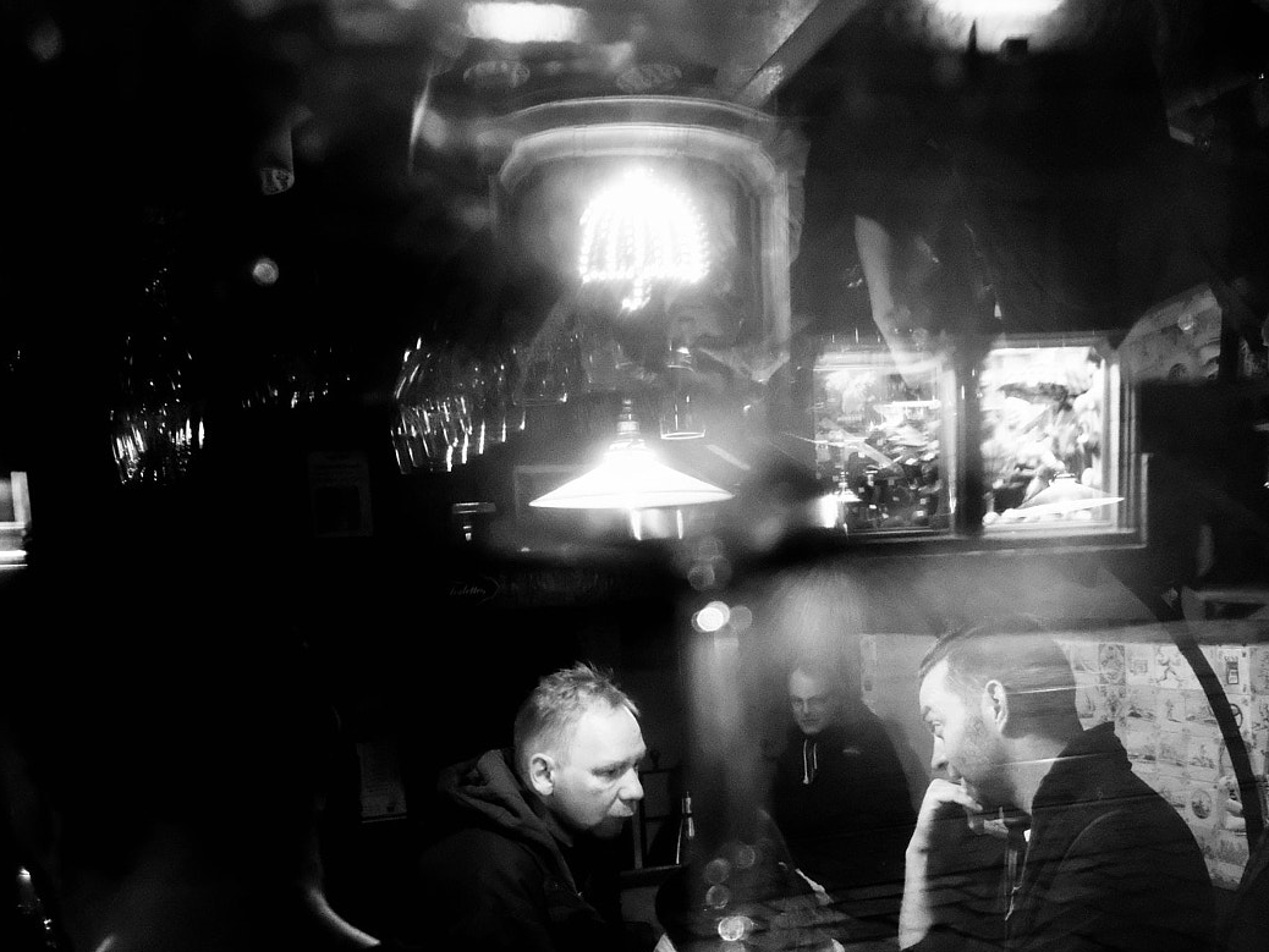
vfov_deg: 34.4
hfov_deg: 46.8
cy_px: 811
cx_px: 619
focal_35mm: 40
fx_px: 1467
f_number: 3.5
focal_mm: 18
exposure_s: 1/60
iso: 12800
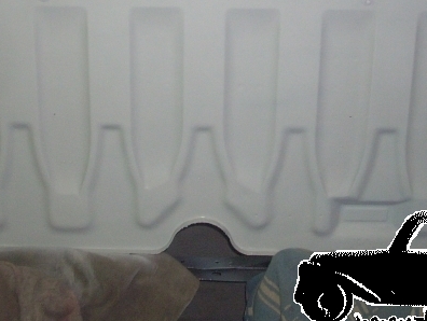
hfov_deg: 27.7
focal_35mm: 70
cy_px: 40
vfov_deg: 20.7
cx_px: 195
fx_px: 865
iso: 200
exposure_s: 1/60
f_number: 2.8
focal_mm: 6.2
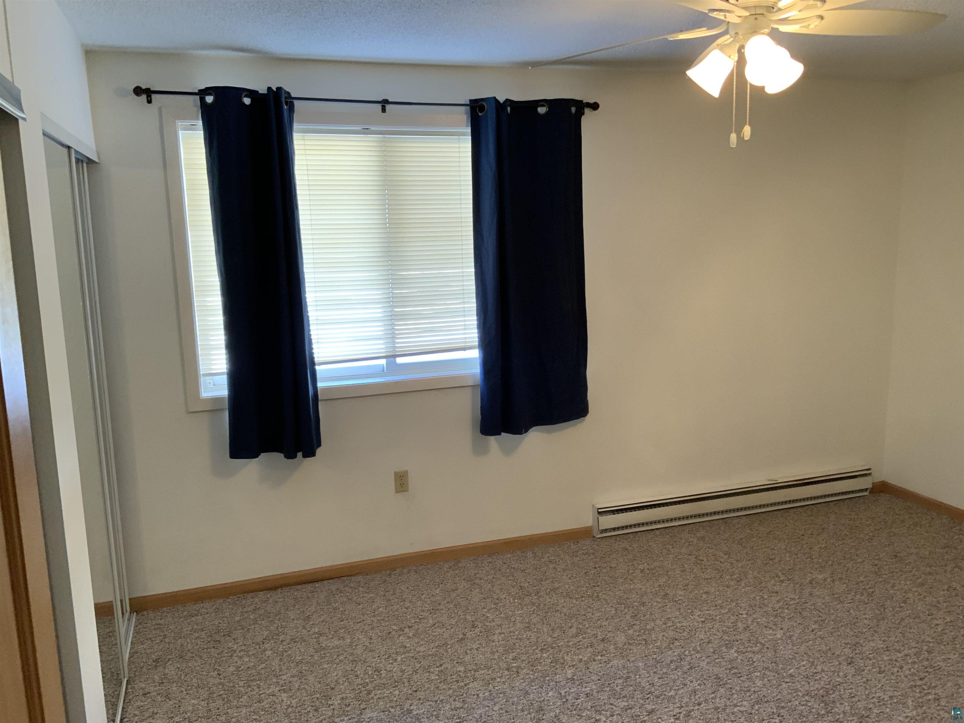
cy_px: 362
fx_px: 808
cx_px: 482
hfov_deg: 61.7
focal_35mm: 29
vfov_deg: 48.2
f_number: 1.8
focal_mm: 3
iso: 125
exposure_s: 1/60
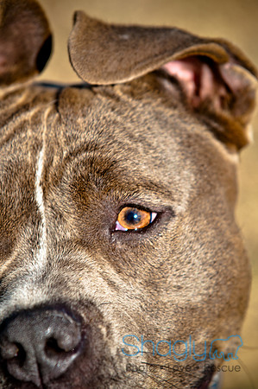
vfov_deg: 7.4
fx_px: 2990
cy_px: 194
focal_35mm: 278
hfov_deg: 4.9
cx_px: 129
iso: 200
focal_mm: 185
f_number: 5
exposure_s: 1/640
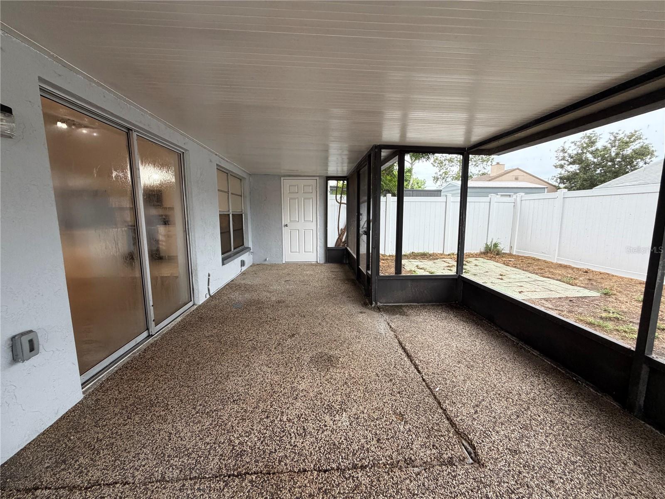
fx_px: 269
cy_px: 250
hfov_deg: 102.1
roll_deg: +0.0
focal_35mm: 14
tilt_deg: -8.2
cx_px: 332
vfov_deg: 85.7
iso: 200
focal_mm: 2.22
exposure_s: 1/121
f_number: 2.2
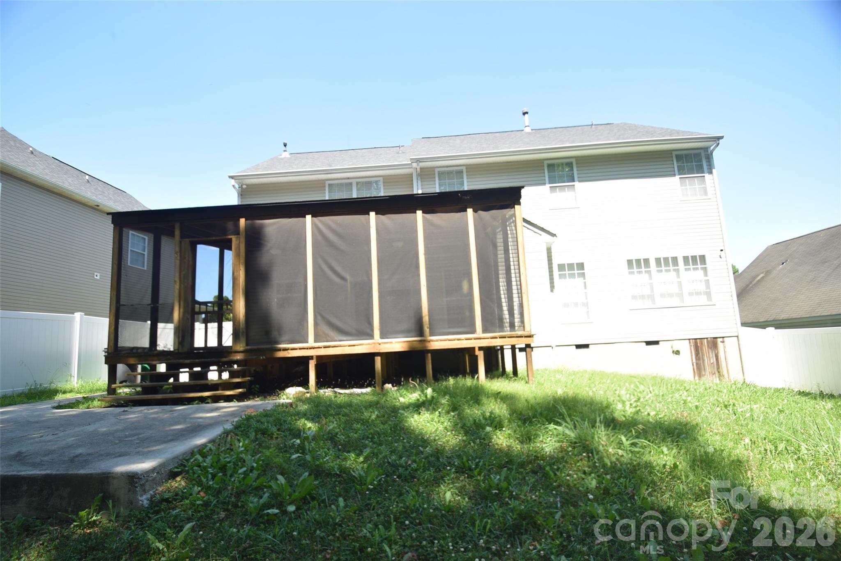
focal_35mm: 15
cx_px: 420
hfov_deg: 100.4
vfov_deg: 77.4
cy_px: 280
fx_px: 351
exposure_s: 1/160
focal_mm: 10
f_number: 6.3
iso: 100
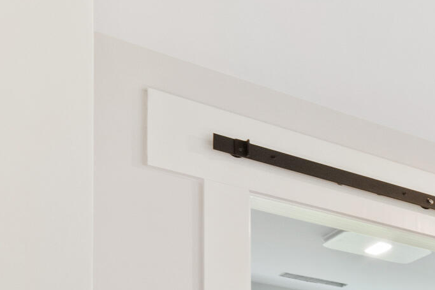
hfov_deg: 17.1
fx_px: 798
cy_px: 518
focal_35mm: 66
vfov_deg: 17.1
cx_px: 951
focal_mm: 10
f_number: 8
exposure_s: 1/4
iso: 100
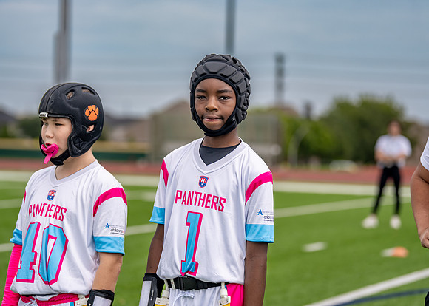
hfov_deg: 17.6
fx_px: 1389
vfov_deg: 12.6
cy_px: 149
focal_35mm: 114
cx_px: 209
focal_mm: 105
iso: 100
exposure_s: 1/1600
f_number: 2.8
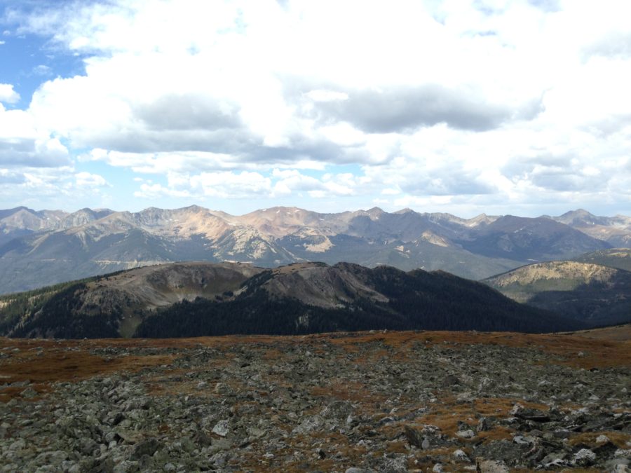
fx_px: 602
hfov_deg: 55.4
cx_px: 316
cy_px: 236
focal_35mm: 33
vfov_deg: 42.9
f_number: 2.4
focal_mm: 4.12
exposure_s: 1/919
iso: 50
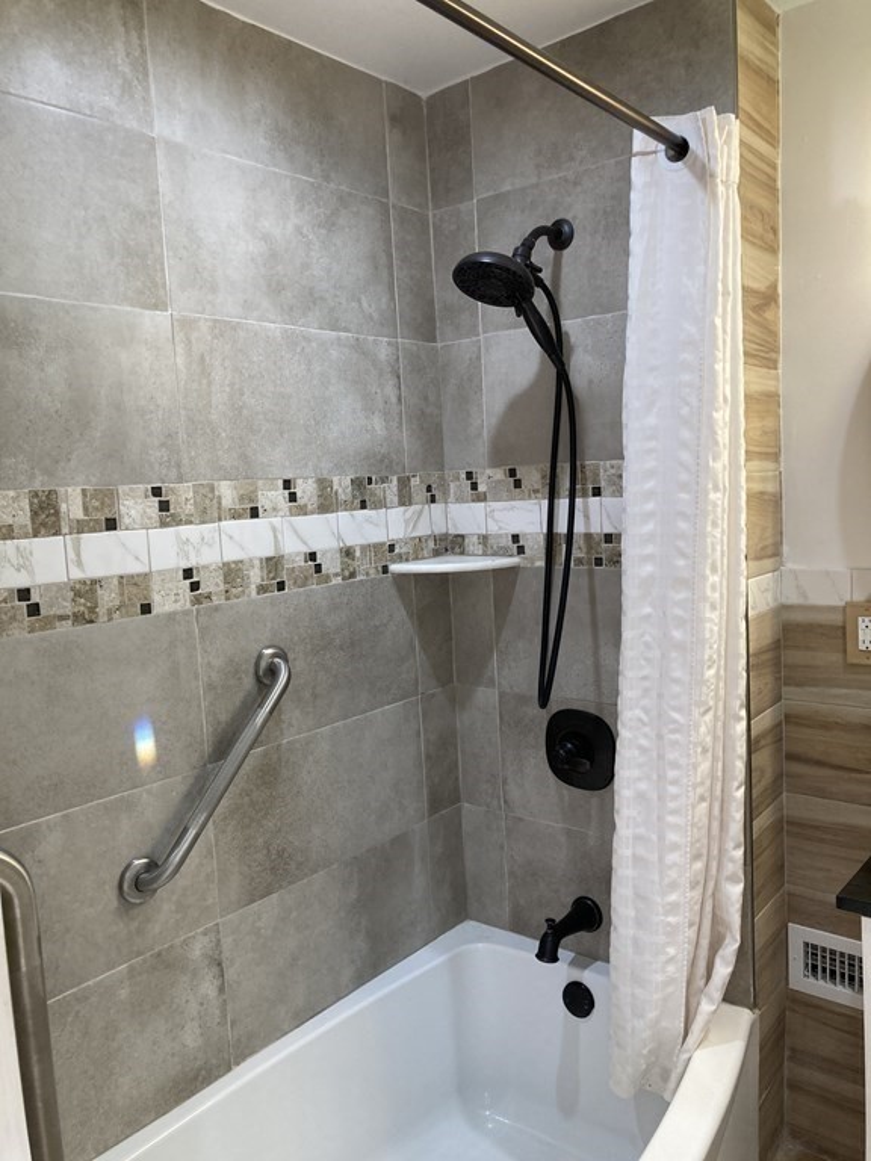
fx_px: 939
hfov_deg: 49.7
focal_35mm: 28
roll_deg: +3.3
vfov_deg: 63.4
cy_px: 580
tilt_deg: -5.9
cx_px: 436
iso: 80
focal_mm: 3.99
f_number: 1.8
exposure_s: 1/60
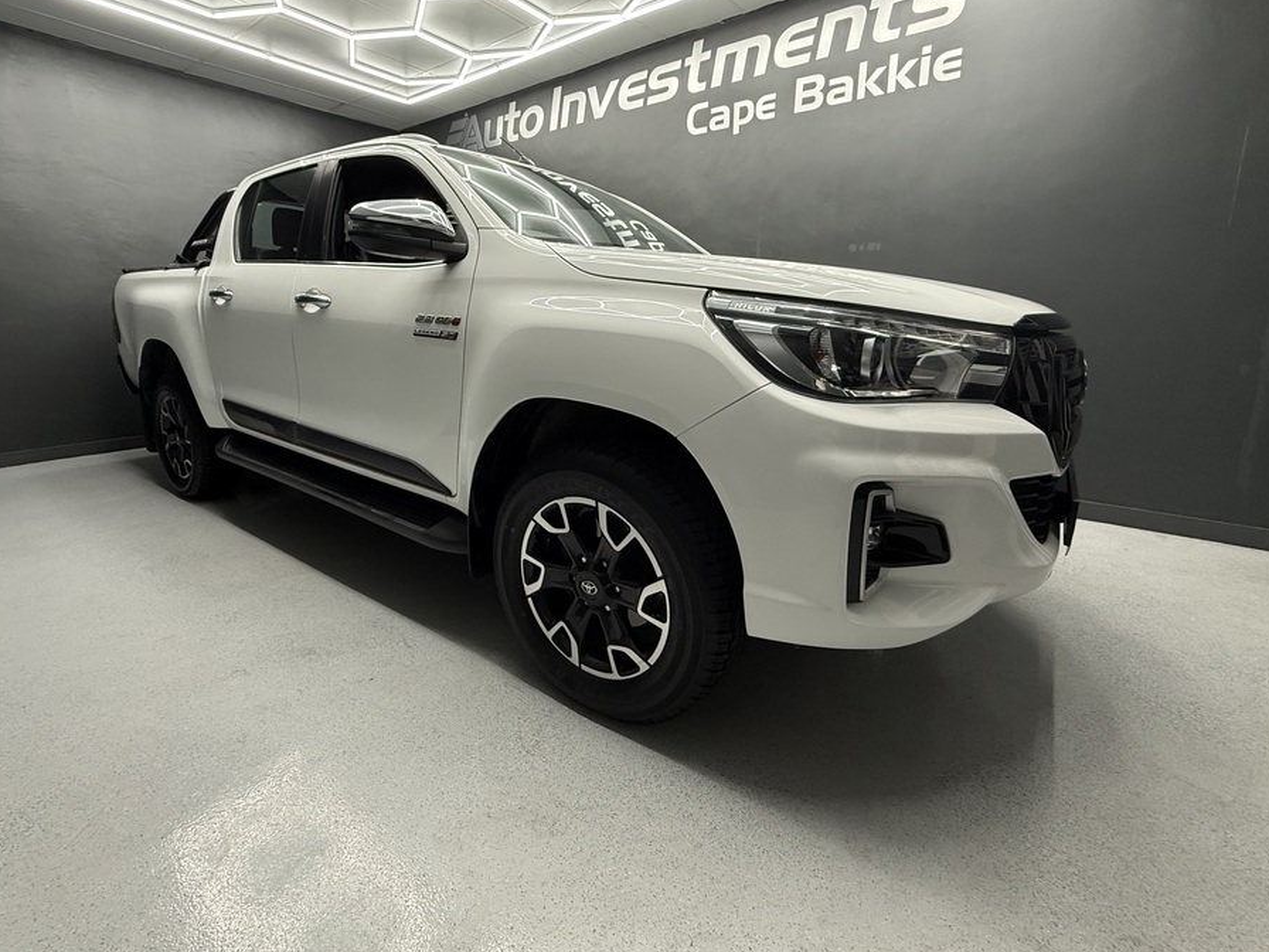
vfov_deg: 77.8
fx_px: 587
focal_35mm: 16
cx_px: 598
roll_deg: +0.4
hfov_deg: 94.4
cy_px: 424
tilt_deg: -10.6
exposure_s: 1/100
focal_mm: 2.22
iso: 250
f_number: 2.2
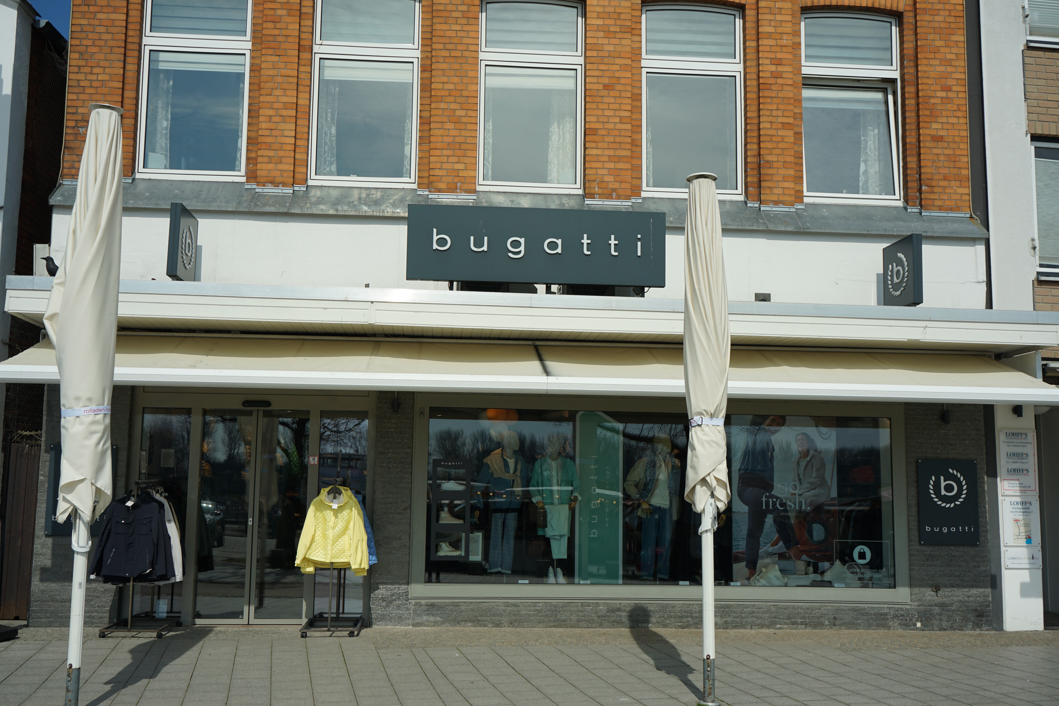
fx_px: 1088
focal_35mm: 37
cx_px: 530
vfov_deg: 35.9
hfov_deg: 51.9
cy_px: 353
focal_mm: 37
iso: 100
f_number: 9
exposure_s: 1/400
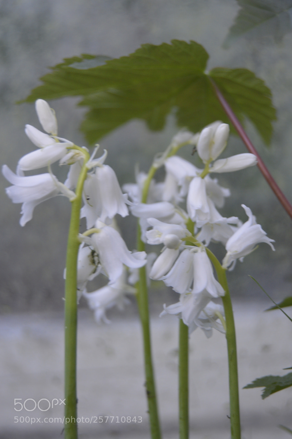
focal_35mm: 70
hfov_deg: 19.4
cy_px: 219
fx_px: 853
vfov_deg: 28.9
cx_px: 145
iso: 400
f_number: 5.3
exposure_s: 1/60
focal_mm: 46
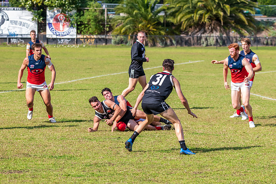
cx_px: 159
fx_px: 1568
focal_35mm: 204
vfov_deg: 6.7
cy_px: 74
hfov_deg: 10.1
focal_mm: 150
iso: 800
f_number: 8
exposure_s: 1/1600
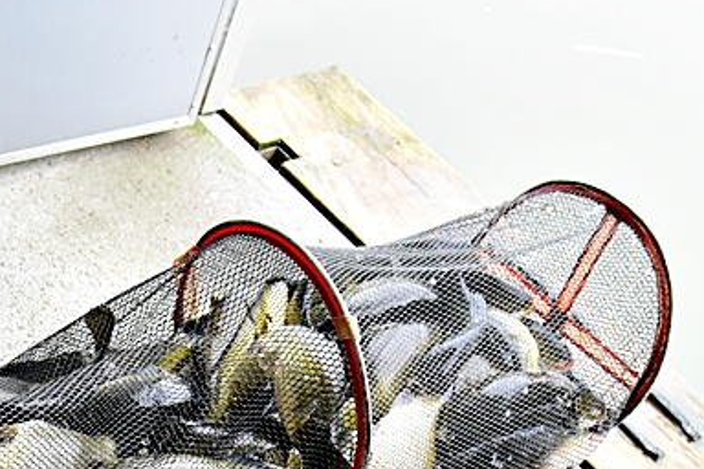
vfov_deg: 18.2
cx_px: 136
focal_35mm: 73
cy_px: 469
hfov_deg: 27.1
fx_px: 1427
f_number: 4
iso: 3200
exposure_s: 1/2000
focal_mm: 28
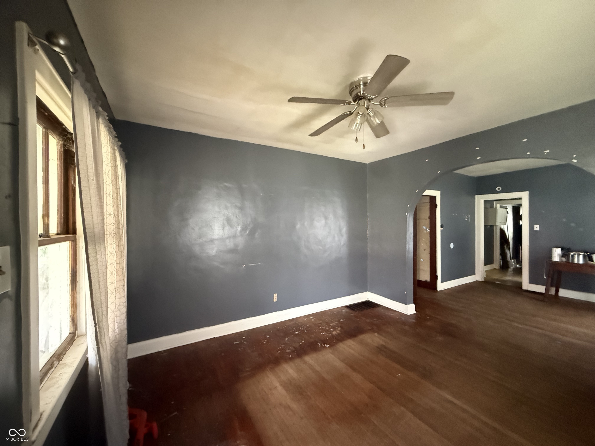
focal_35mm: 14
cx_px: 298
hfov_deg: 102.1
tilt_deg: +0.3
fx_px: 241
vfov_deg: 85.7
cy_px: 223
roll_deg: -0.1
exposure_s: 1/50
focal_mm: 2.22
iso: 1250
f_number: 2.2
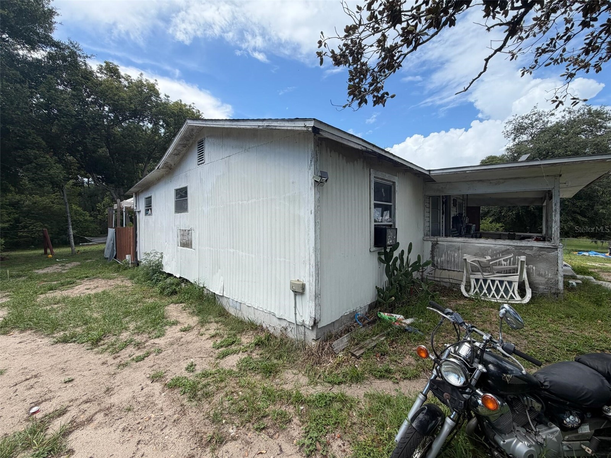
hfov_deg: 102.1
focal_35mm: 14
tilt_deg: -1.7
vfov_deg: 85.7
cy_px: 229
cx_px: 306
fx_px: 247
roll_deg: +0.6
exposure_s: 1/770
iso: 32
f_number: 2.2
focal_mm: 2.22
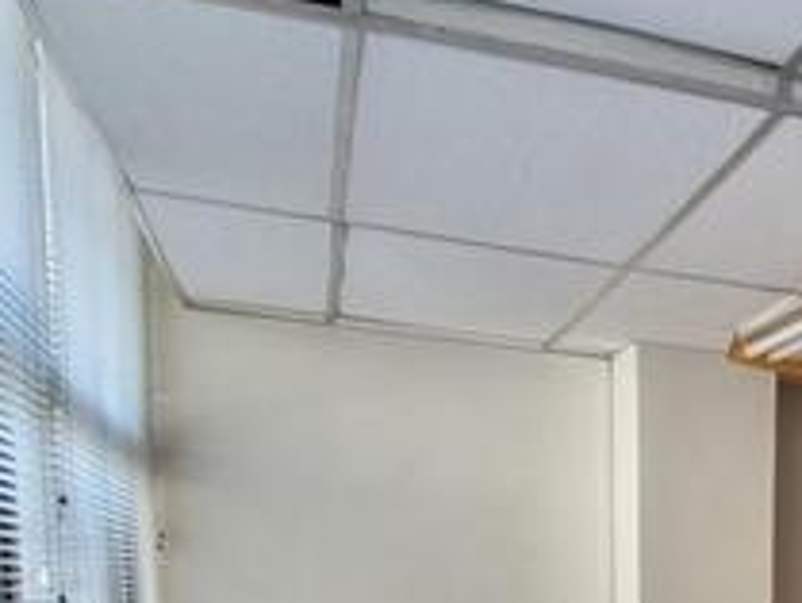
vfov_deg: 24.5
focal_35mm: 53
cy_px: 753
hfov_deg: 28.2
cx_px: 1099
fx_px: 1229
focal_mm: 1.74
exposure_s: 1/60
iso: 50
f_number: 2.2
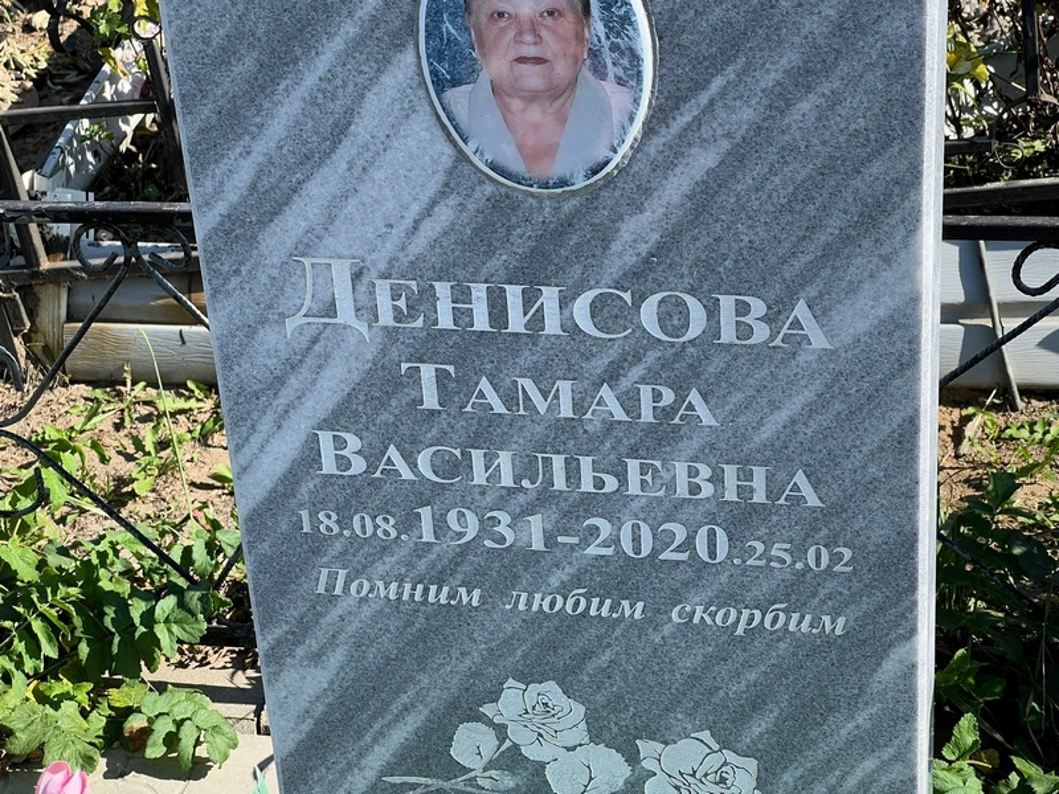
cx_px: 530
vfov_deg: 19.1
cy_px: 397
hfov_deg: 25.3
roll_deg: +5.2
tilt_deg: -31.4
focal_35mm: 77
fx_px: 2356
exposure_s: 1/361
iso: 32
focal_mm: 9
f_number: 2.8
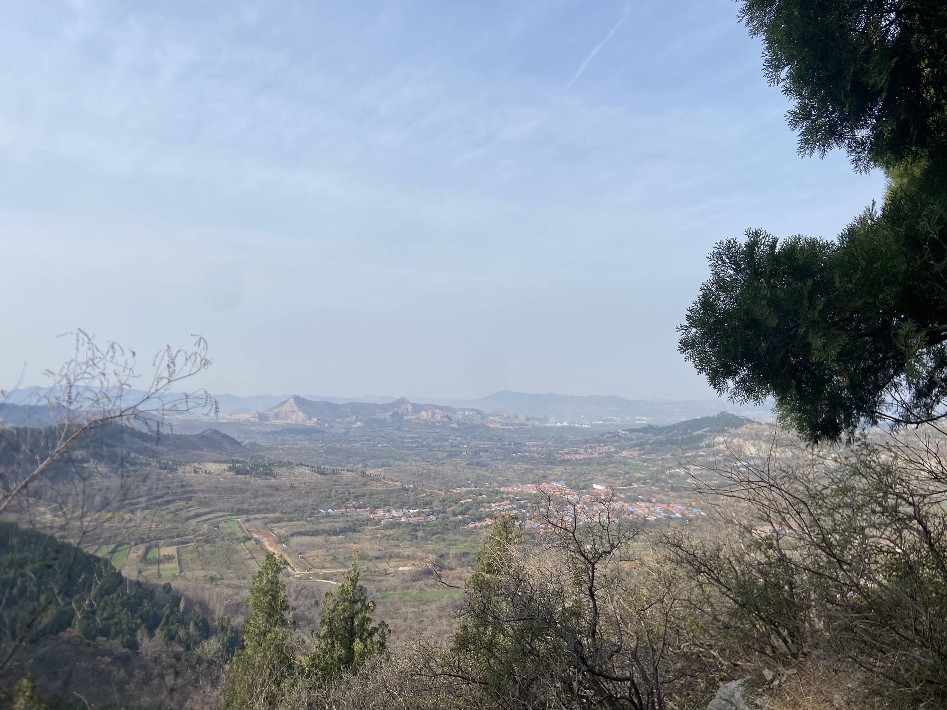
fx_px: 711
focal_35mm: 26
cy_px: 355
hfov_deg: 67.3
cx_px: 474
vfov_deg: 53.1
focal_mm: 4.25
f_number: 1.8
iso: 32
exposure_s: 1/3300
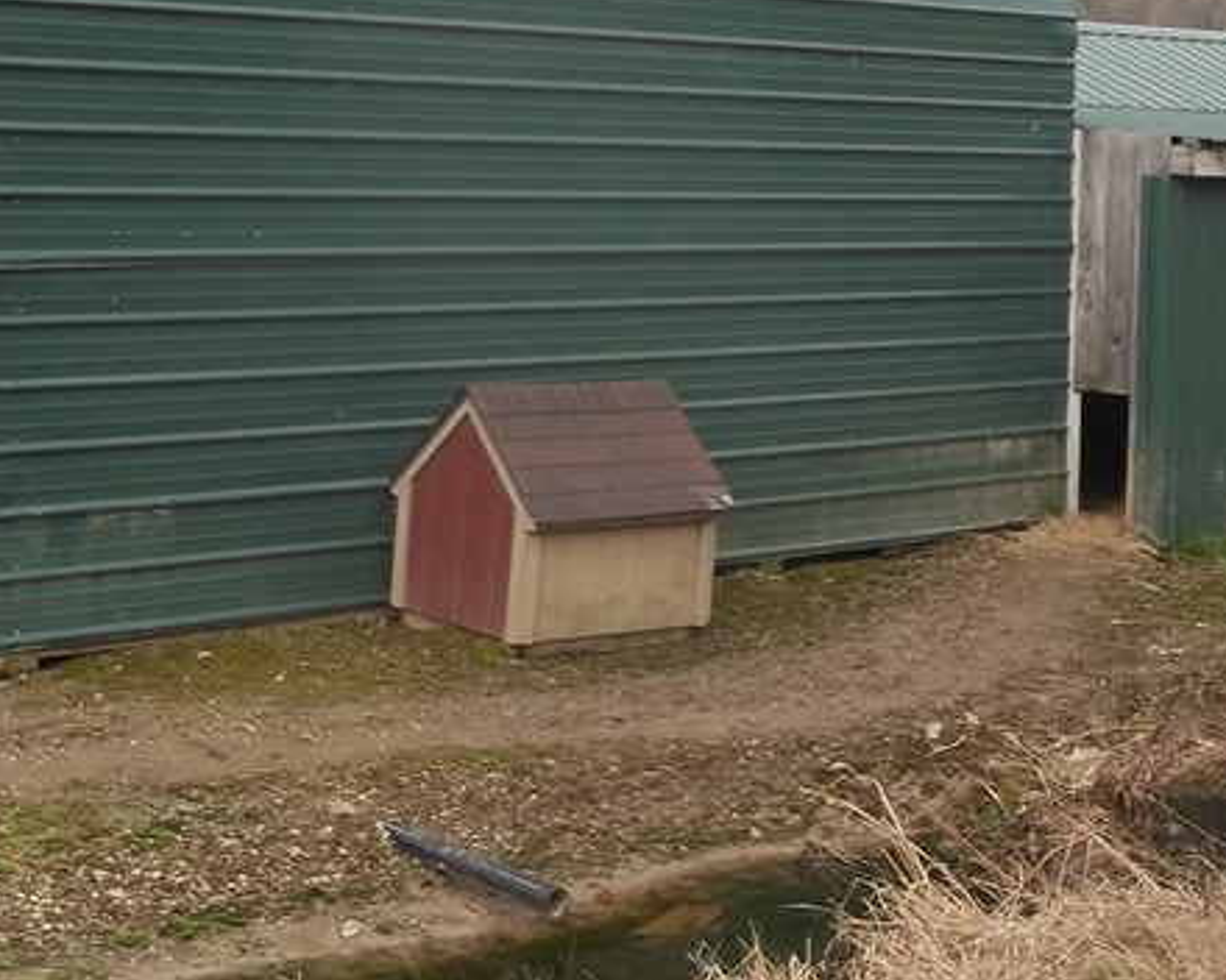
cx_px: 510
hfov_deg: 25.4
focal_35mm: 75
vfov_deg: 20.3
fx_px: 2721
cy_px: 292
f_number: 8
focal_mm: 5.9
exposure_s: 1/100
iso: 80
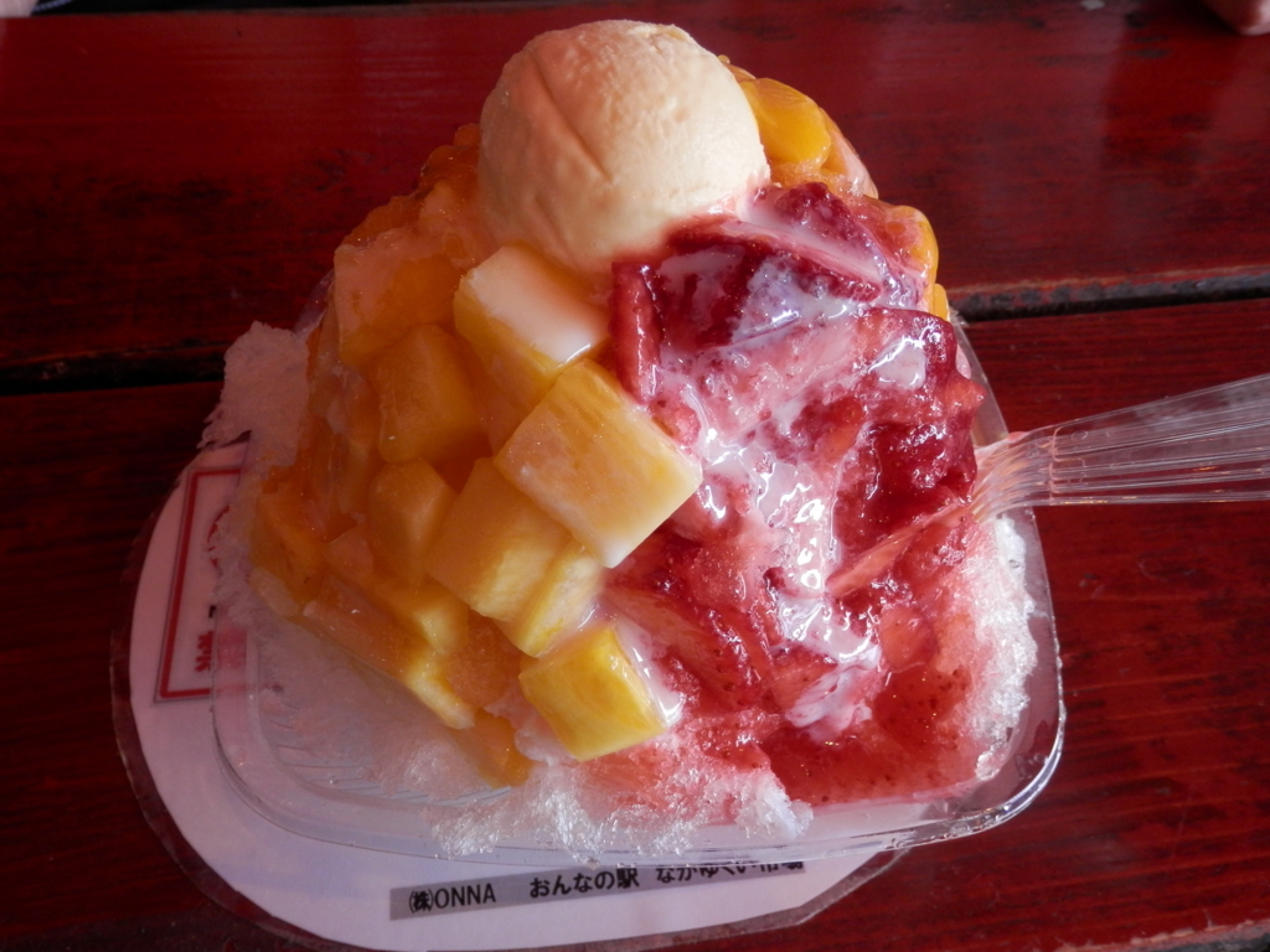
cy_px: 476
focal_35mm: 30
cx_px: 635
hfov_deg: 60.0
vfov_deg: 46.8
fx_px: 1101
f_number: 3.3
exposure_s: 1/60
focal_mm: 5.5
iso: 160
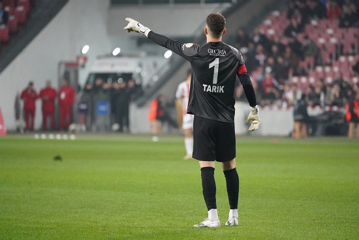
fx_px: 3993
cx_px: 180
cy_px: 120
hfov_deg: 5.1
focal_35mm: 400
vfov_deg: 3.4
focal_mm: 400
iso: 12800
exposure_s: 1/800
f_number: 5.6
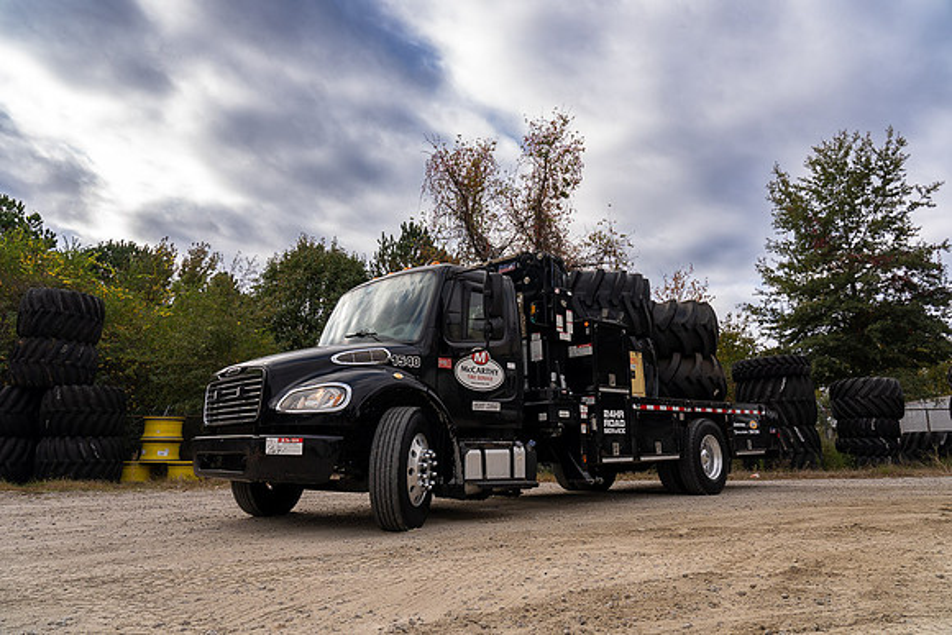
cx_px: 476
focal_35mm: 24
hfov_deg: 73.7
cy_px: 318
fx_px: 635
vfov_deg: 53.2
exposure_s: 1/160
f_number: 6.3
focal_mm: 24
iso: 100
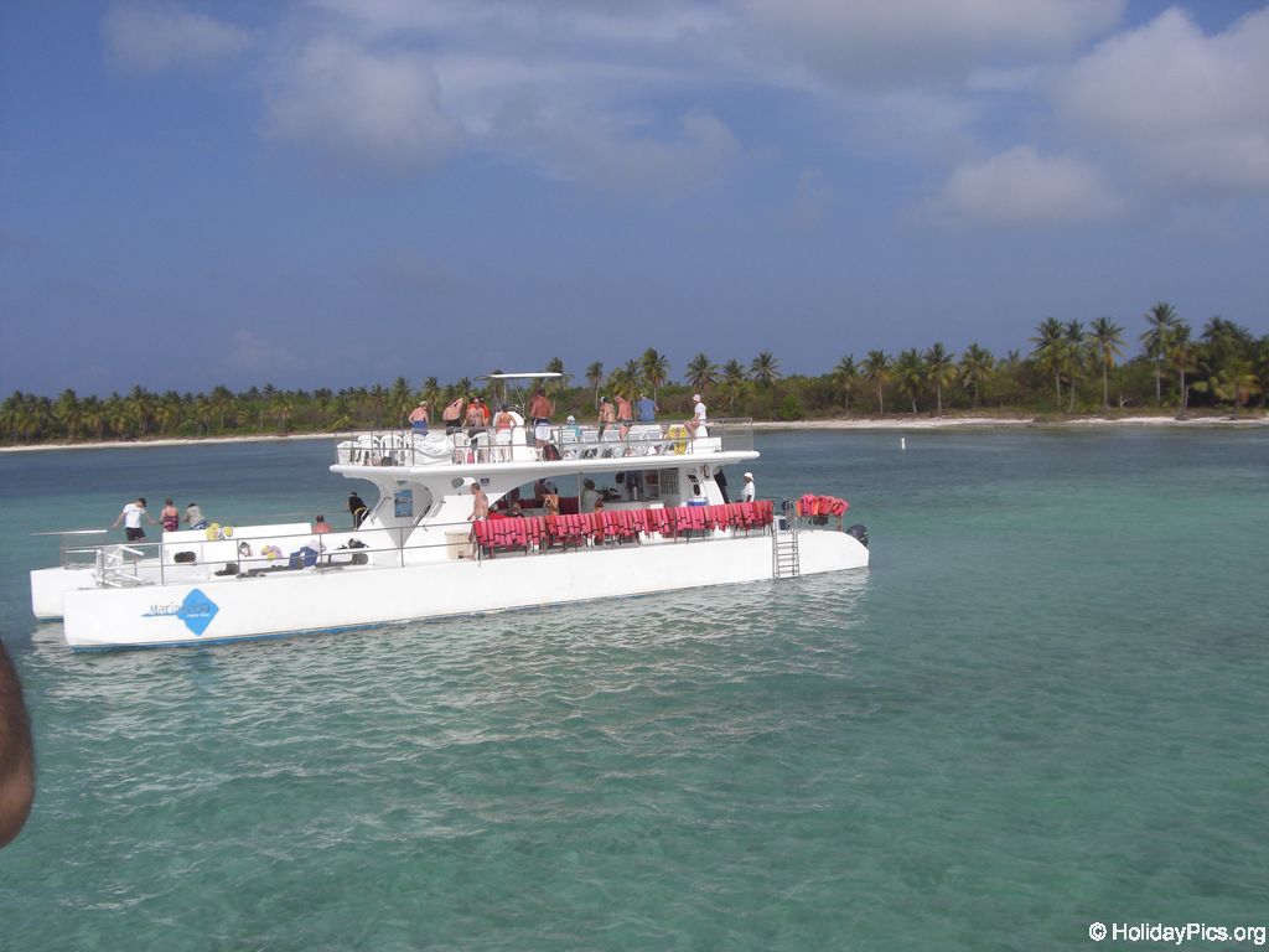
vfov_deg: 37.7
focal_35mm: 38
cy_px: 476
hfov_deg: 49.0
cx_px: 634
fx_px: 1393
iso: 64
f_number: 8
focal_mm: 6.2
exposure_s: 1/250
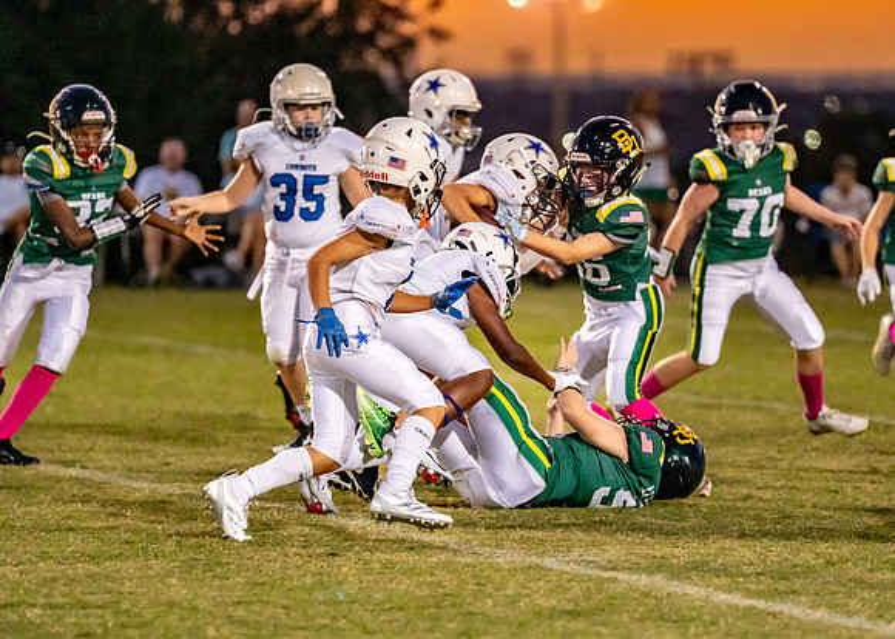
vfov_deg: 5.1
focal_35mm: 281
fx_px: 7149
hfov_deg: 7.2
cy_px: 288
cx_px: 450
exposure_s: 1/1000
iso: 4000
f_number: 2.8
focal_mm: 200
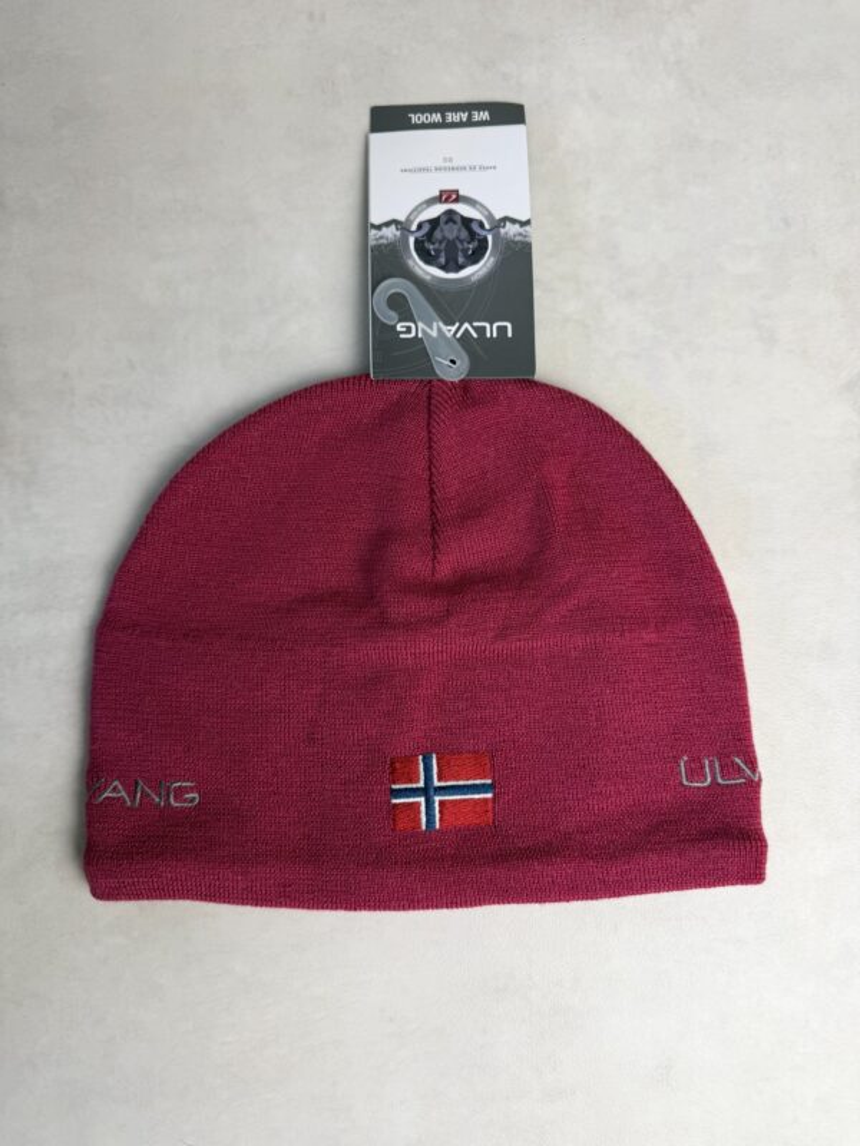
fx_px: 795
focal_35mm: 24
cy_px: 573
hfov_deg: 56.8
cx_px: 430
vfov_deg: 71.6
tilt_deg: -85.5
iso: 64
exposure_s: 1/121
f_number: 1.78
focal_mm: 6.76
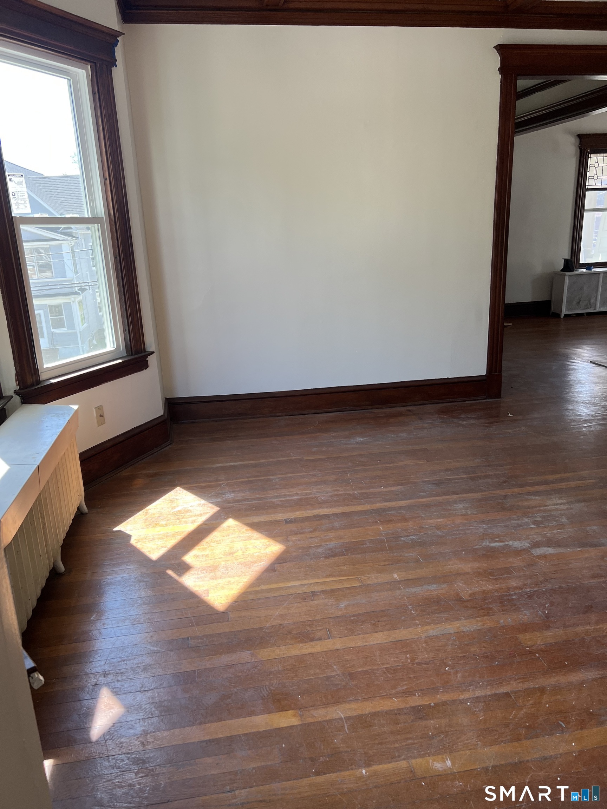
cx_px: 304
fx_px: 608
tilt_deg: -16.4
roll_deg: +2.3
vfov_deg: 67.3
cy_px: 404
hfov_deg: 53.1
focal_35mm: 26
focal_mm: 5.7
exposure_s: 1/121
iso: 100
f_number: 1.5
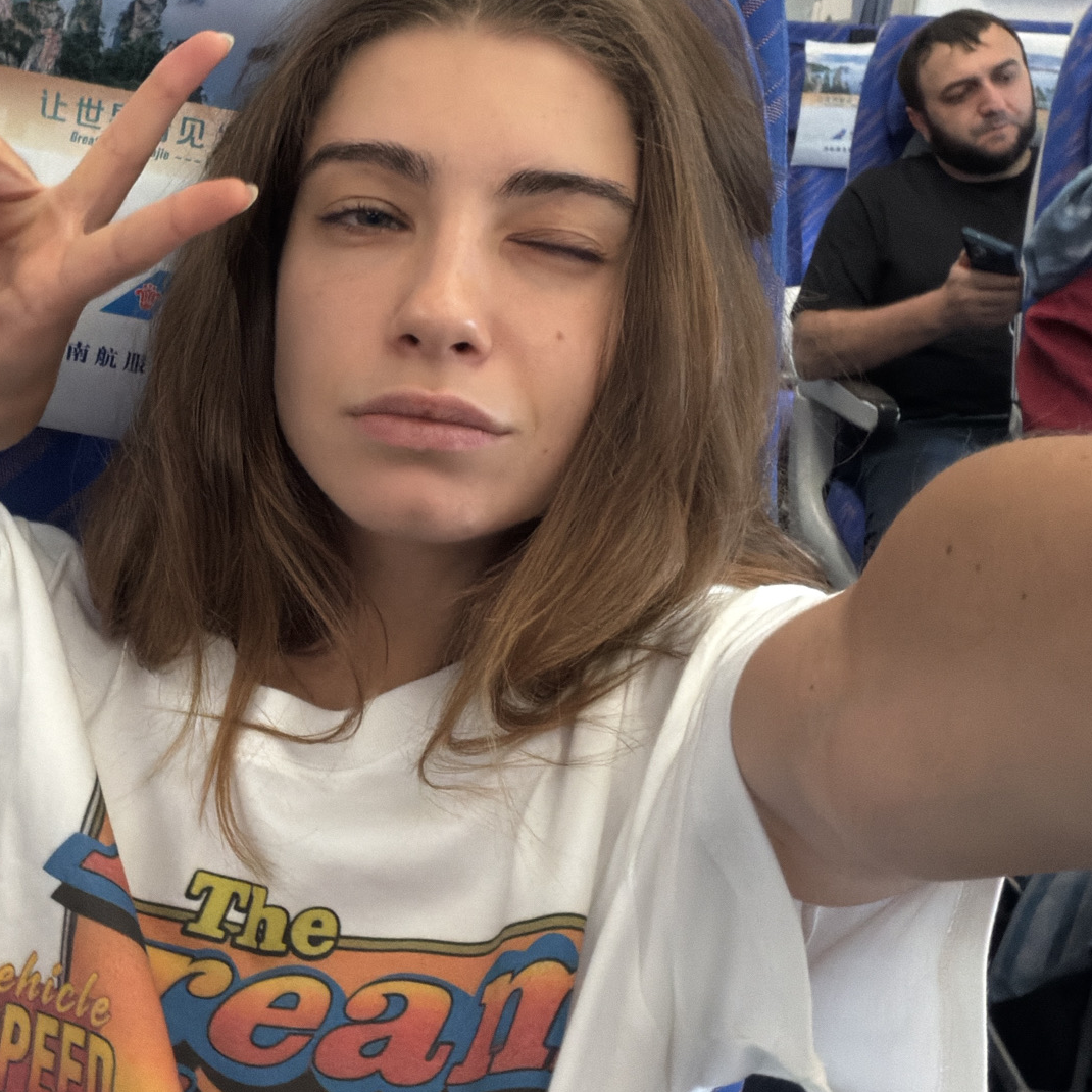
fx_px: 1356
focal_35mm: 38
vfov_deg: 43.8
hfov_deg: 41.7
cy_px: 489
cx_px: 200
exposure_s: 1/29
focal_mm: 2.71
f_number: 1.9
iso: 400
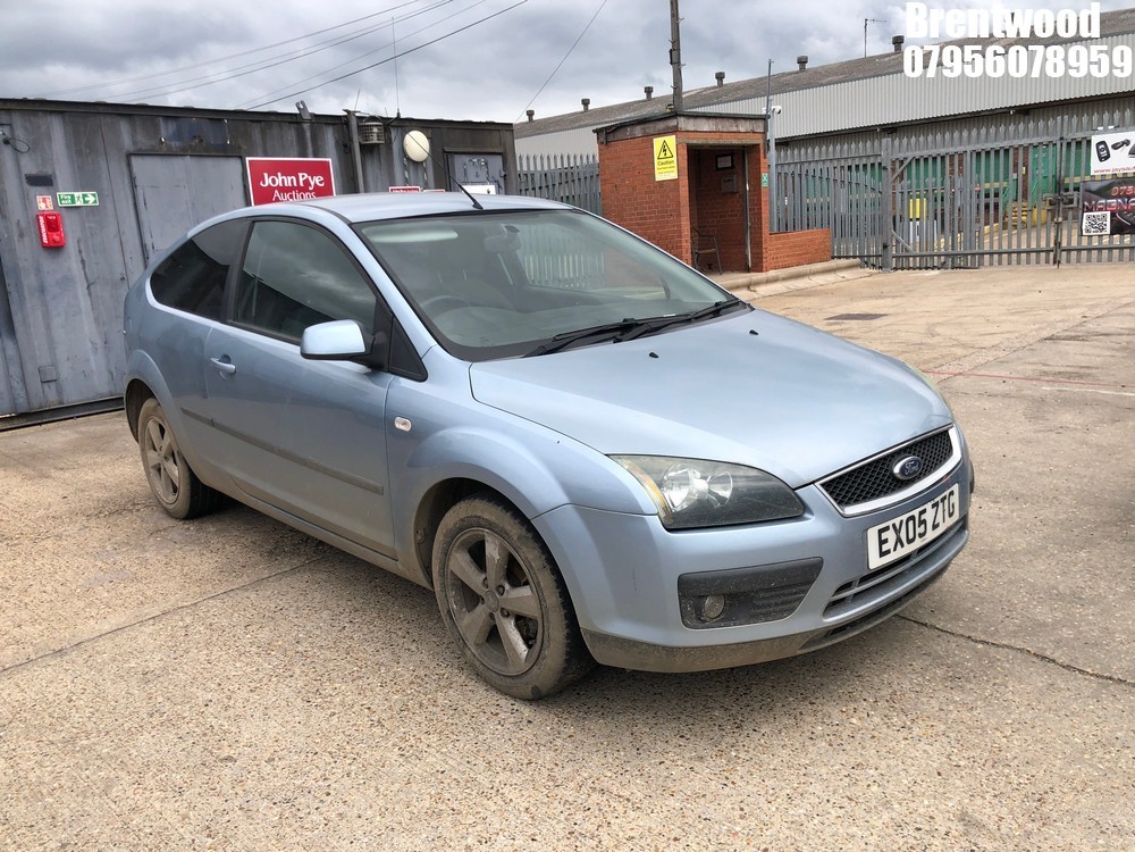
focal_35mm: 28
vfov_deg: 49.7
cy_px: 426
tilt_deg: -12.6
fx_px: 918
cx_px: 568
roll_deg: +4.0
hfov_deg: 63.4
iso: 20
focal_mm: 4
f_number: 1.8
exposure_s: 1/1333
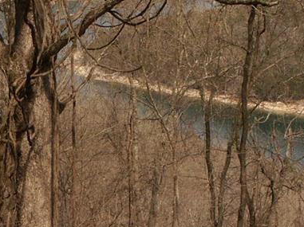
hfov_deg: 10.3
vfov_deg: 7.7
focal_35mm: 191
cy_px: 25
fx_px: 1676
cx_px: 86
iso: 100
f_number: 6.7
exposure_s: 1/350
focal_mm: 17.73
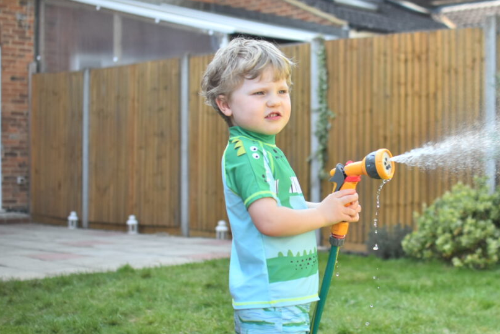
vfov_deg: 20.4
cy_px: 189
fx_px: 925
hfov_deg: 30.1
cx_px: 311
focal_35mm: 67
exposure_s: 1/3200
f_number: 2.5
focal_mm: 35
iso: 800
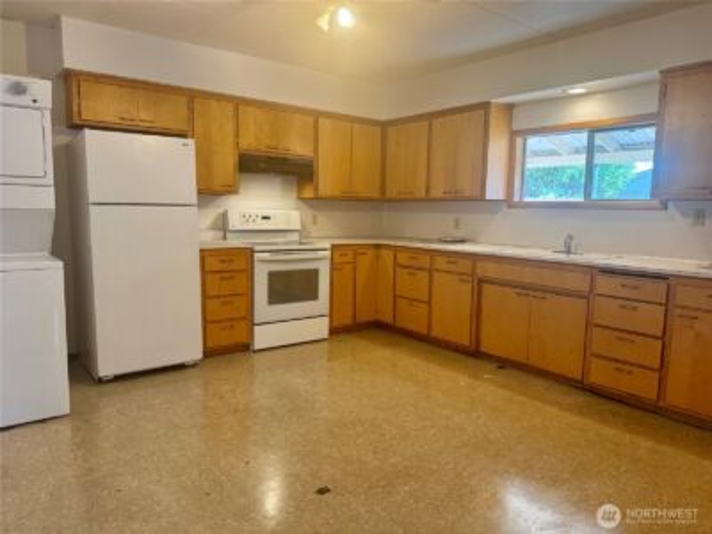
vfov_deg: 56.8
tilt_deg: -7.7
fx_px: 494
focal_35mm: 24
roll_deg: -1.1
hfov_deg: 71.6
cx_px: 356
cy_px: 267
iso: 160
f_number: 1.78
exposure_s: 1/60
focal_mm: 6.76
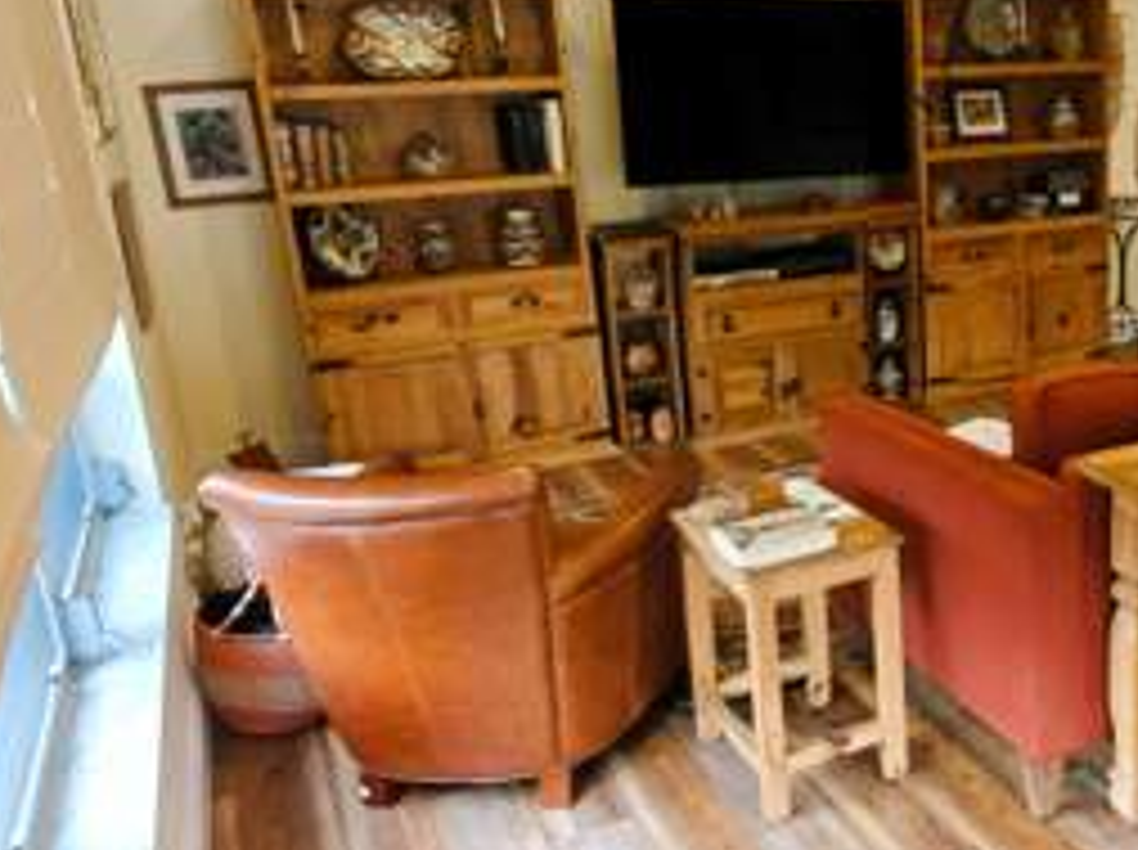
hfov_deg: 45.4
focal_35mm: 38
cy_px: 394
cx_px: 976
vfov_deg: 37.6
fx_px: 1247
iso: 500
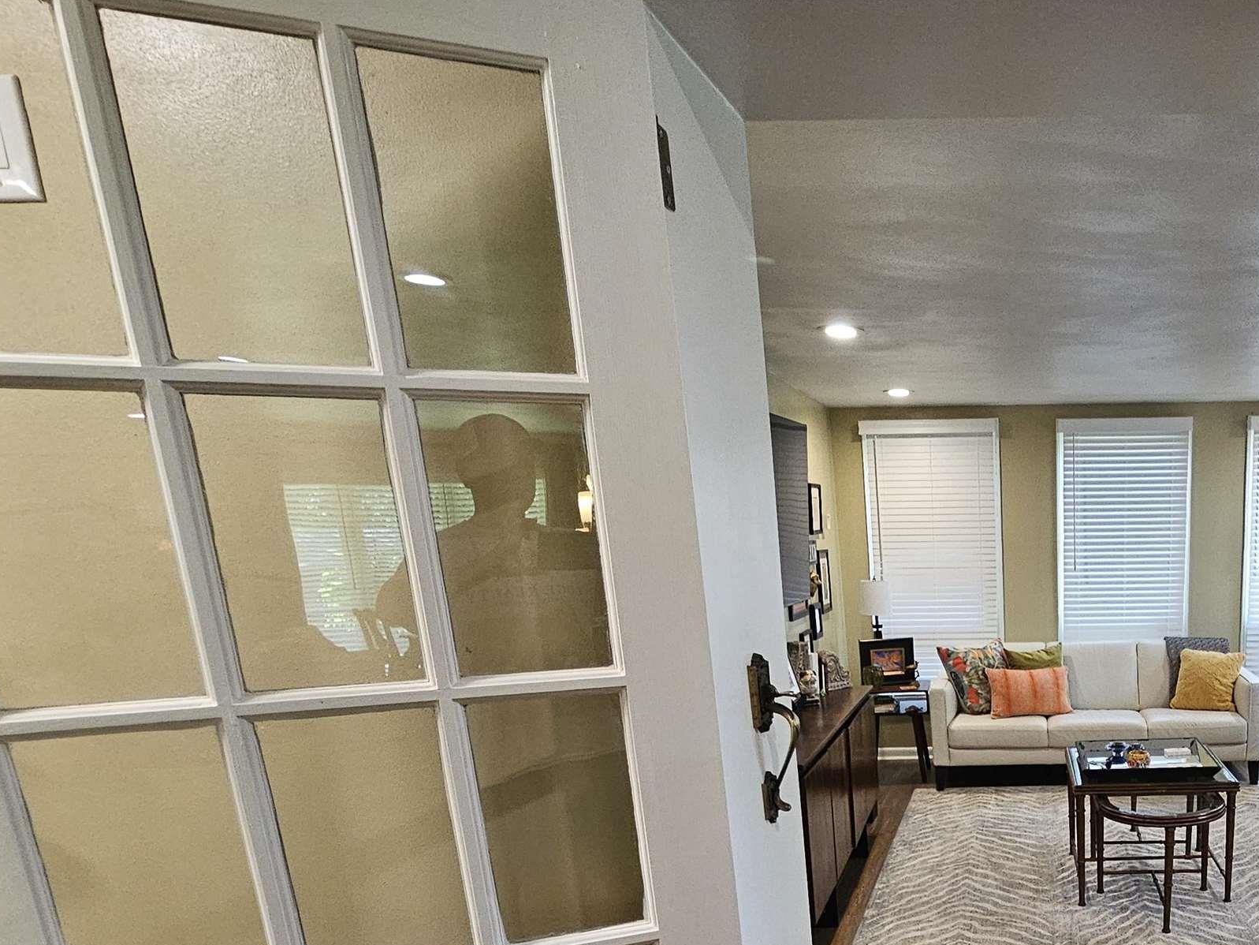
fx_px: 909
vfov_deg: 50.9
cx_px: 1053
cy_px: 780
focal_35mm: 25
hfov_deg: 61.9
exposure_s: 1/60
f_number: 2.2
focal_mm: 2.2
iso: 320
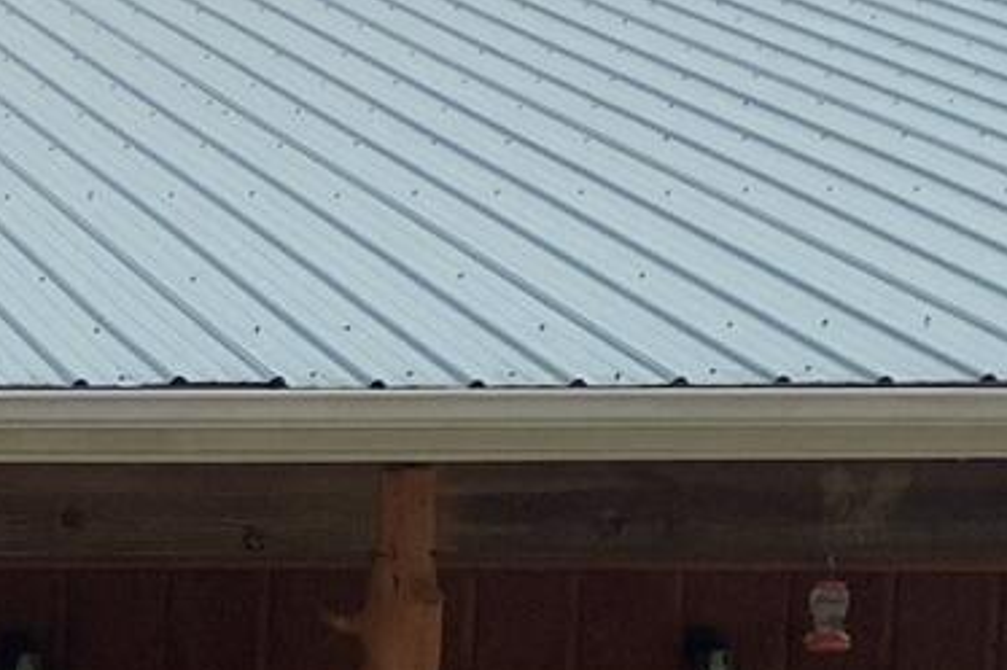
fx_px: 4138
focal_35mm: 148
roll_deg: -1.2
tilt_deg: -2.3
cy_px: 1095
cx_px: -1438
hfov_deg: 11.4
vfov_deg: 9.0
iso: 25
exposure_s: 1/2994
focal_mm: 4.25
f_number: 1.8
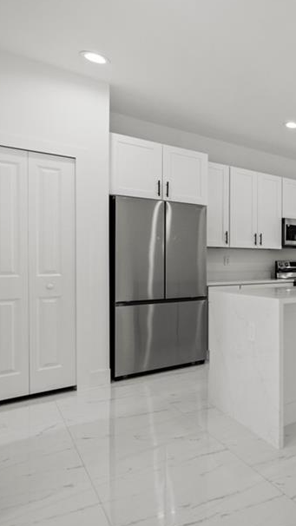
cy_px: 263
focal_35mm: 23
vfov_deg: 78.7
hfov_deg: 33.0
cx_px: 404
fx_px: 321
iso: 800
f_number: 5.6
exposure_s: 1/160
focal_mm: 13
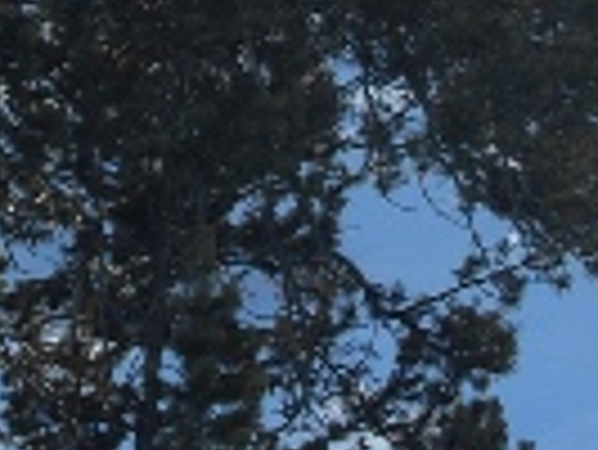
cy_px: -252
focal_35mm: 210
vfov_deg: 7.0
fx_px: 3631
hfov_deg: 9.4
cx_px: 481
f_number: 7
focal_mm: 6.3
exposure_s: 1/180
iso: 80
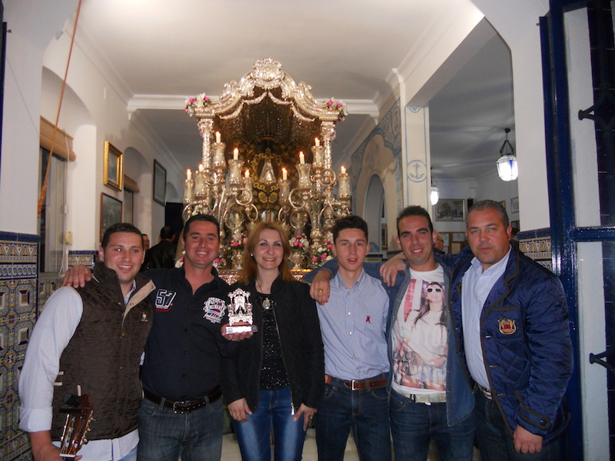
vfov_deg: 51.4
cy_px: 230
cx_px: 308
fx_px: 480
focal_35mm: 27
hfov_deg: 65.3
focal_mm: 4.9
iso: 250
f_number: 3.2
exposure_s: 1/25
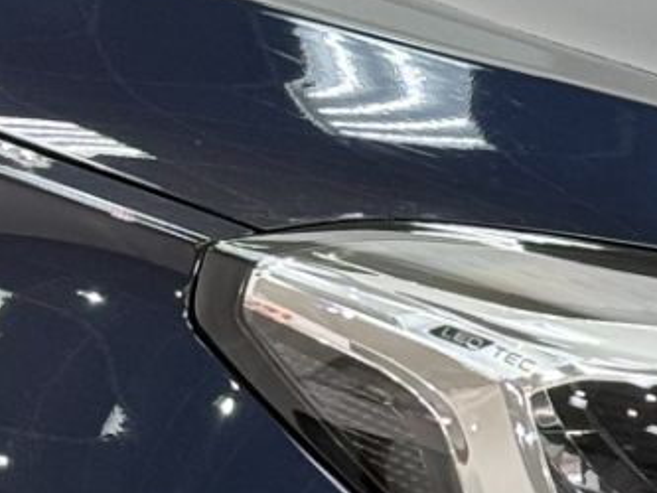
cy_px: 670
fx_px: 5259
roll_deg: +1.1
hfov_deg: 7.1
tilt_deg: -15.3
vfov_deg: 5.3
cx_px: 868
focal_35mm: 277
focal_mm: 6.76
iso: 100
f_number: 1.78
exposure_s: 1/60
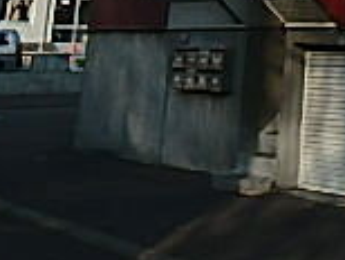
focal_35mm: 87
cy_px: -177
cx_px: 549
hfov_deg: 19.1
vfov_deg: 15.2
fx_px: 868
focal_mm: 3.7
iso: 125
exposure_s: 1/400
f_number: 6
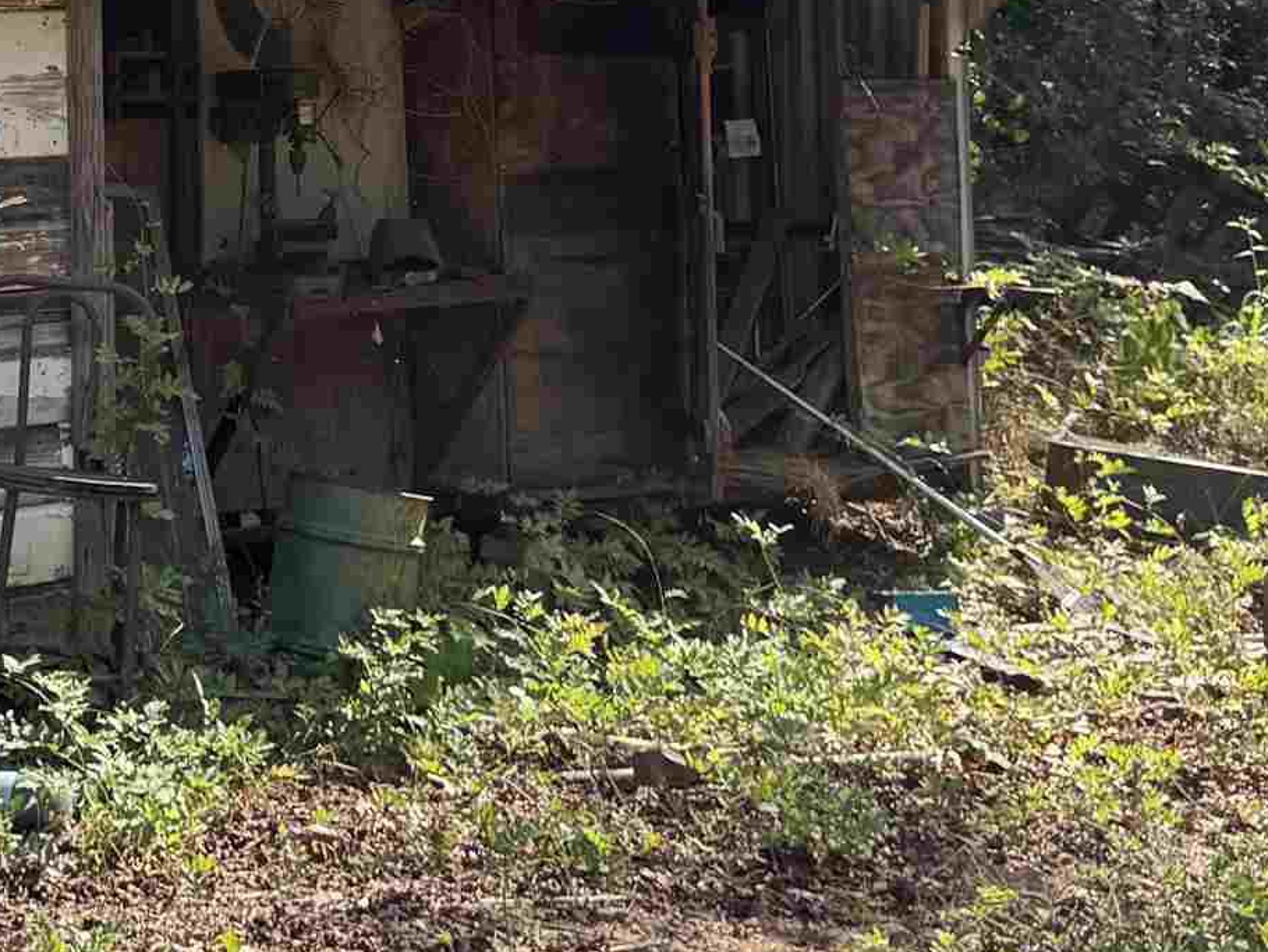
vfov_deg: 17.5
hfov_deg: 23.1
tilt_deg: +5.5
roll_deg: +1.0
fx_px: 2968
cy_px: -149
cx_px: -18
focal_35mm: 81
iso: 80
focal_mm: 6.76
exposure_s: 1/730
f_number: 1.78
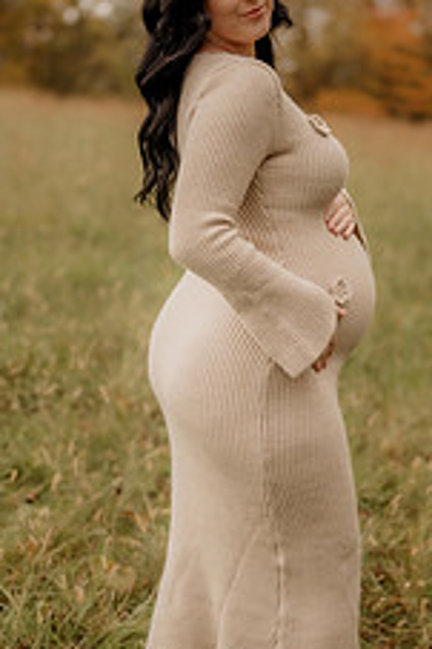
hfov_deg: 13.8
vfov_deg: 20.6
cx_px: 239
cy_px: 326
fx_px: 1785
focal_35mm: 99
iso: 200
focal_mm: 50
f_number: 1.8
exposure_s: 1/320
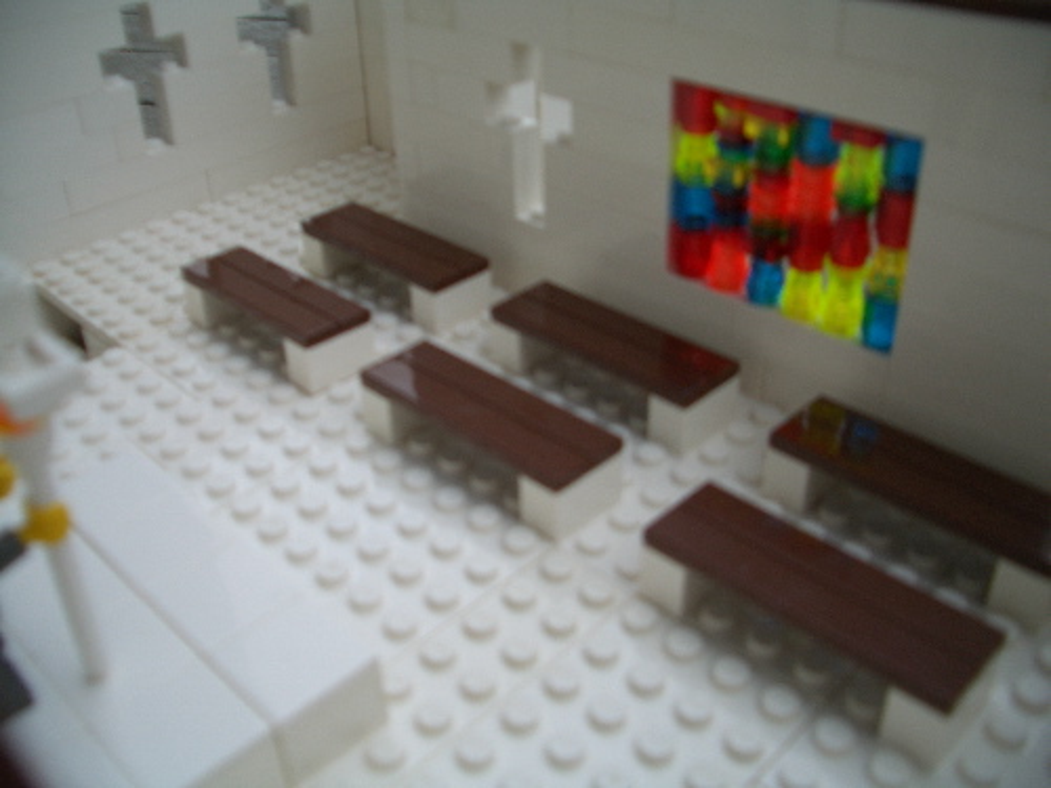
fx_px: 1063
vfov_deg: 40.7
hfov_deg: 52.6
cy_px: 394
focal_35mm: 35
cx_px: 526
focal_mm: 5.8
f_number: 2.6
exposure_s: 1/125
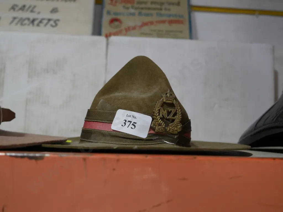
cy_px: 106
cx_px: 142
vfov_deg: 41.8
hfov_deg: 53.9
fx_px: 278
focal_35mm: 34
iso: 400
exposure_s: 1/60
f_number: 4
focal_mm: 17
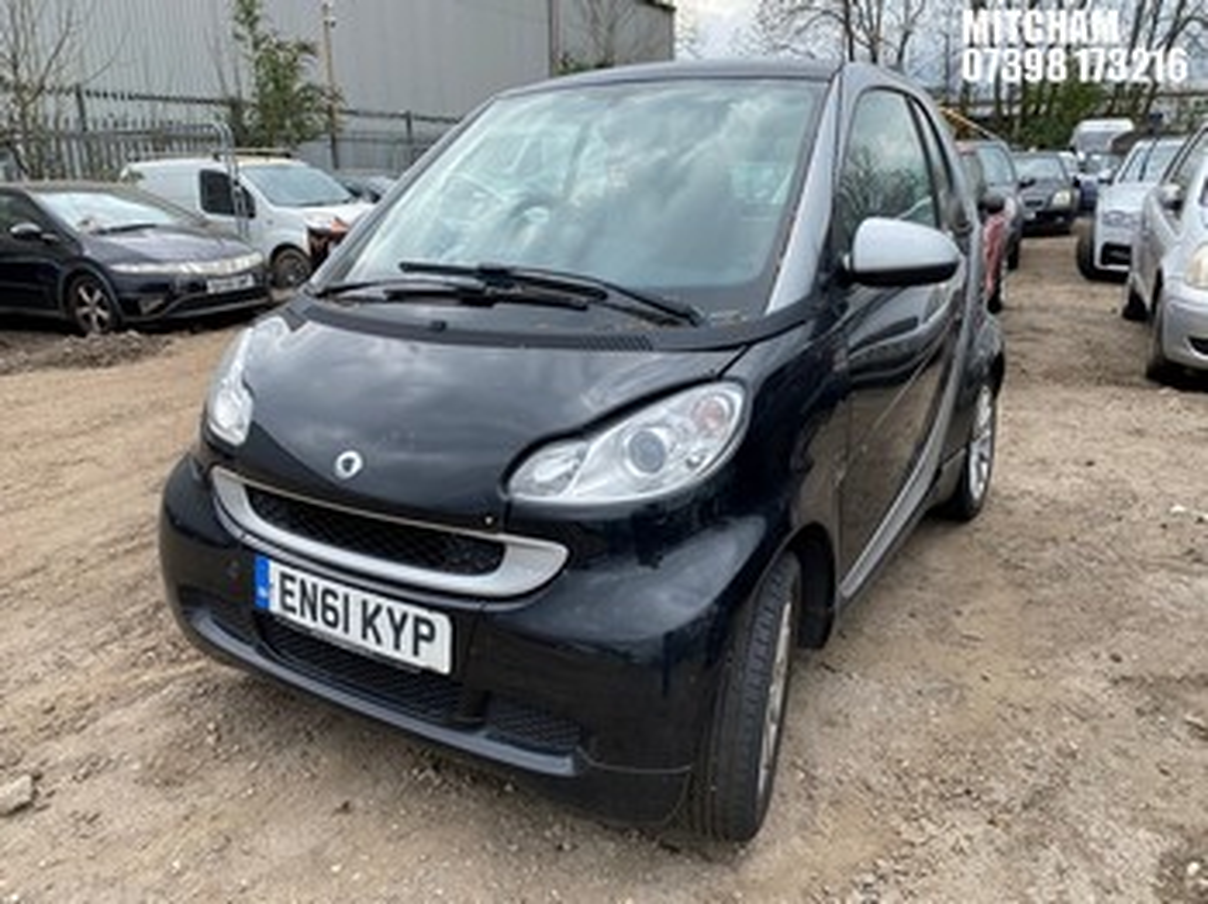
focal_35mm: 26
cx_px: 604
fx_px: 907
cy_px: 452
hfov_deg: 67.3
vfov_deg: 53.0
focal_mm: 4.25
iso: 32
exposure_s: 1/942
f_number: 1.8
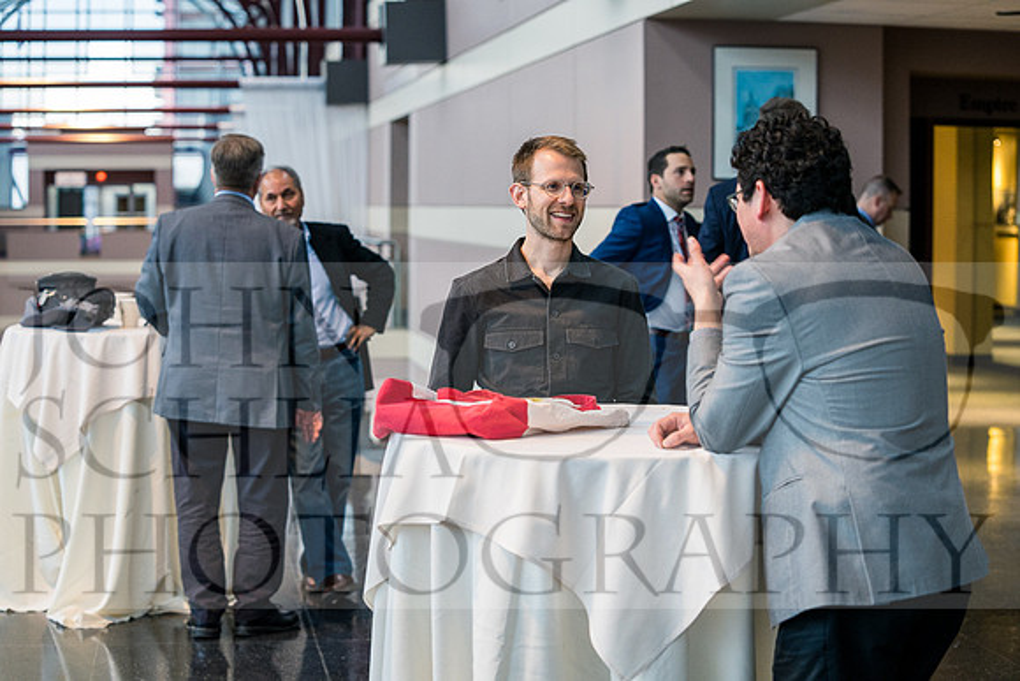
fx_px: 1984
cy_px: 340
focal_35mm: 70
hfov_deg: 28.8
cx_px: 510
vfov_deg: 19.5
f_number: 3.5
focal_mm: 70
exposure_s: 1/125
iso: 3200
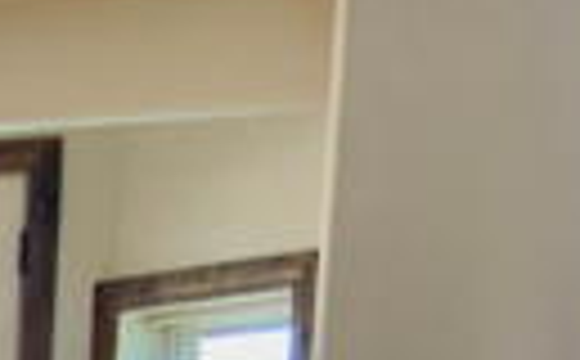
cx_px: -652
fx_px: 2413
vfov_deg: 7.8
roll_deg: -1.0
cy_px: 909
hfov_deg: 11.9
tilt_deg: -9.9
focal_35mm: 153
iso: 64
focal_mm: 3
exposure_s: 1/120
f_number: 1.8
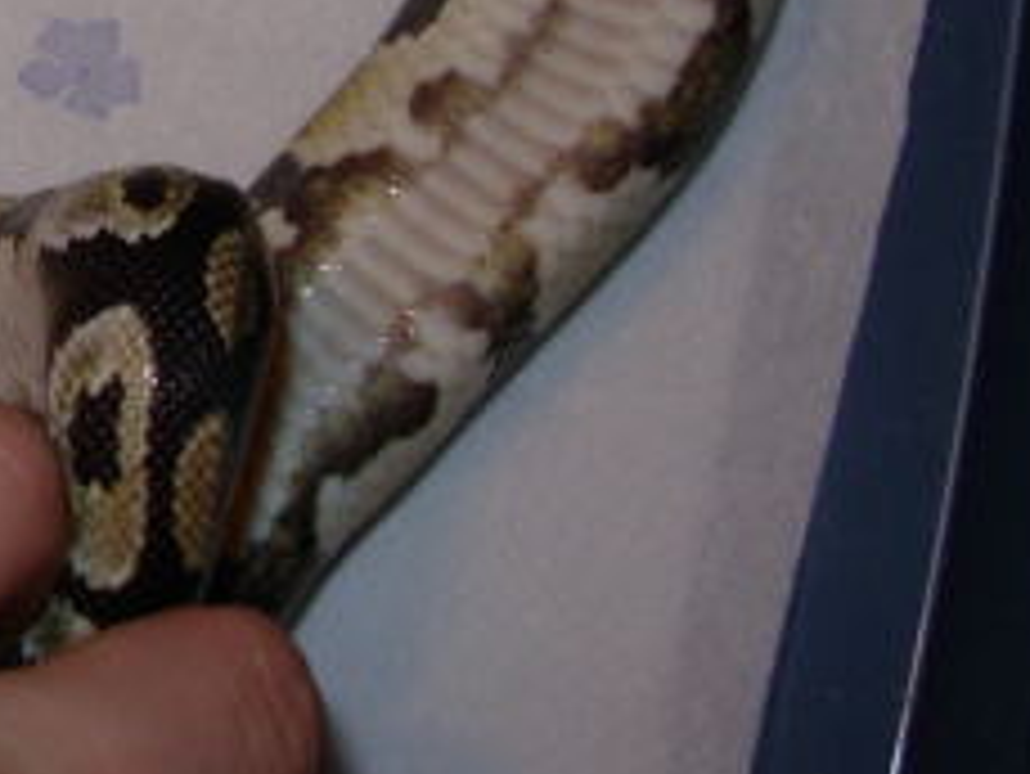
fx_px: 3156
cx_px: -270
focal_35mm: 106
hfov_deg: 17.5
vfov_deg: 13.6
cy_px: -126
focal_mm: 6.3
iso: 50
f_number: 2.9
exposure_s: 1/32
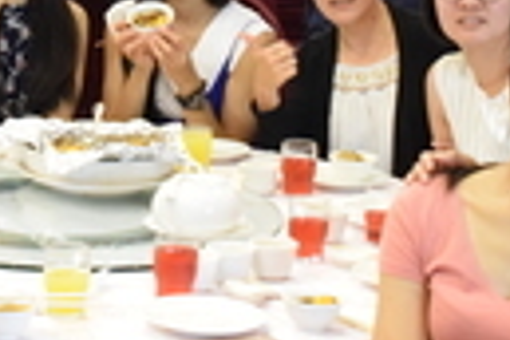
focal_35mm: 135
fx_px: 1906
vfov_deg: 10.1
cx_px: 158
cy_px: 26
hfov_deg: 15.2
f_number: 4.5
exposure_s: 1/80
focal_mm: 29
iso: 5000
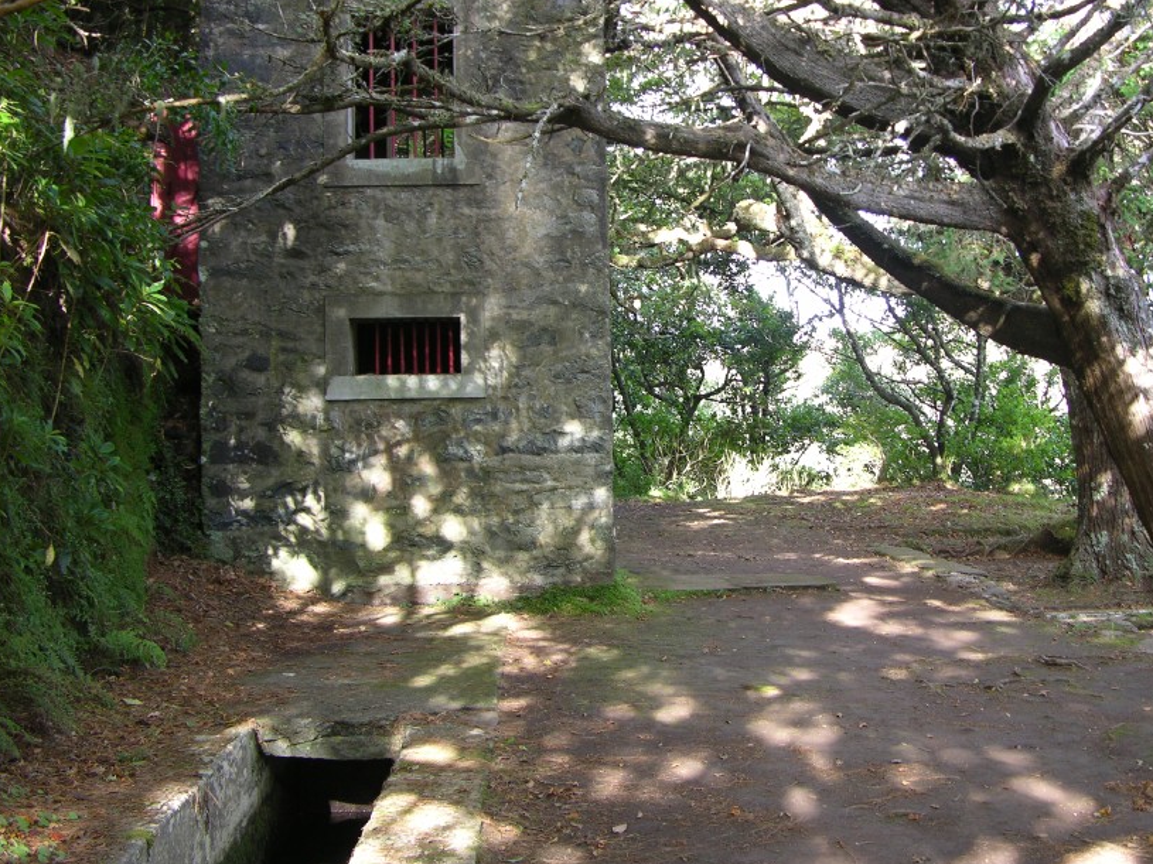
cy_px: 373
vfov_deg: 32.8
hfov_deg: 42.8
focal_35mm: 44
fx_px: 1465
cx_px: 686
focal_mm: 8.9
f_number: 2.8
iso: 50
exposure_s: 1/20.8
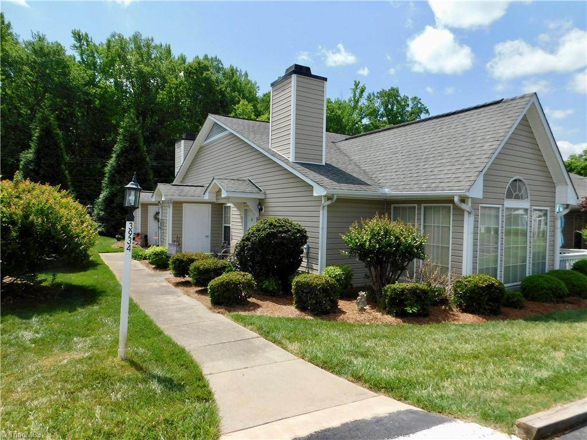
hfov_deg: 73.9
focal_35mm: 23
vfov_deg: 58.9
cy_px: 220
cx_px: 294
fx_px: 390
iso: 125
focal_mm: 4
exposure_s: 1/400
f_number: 6
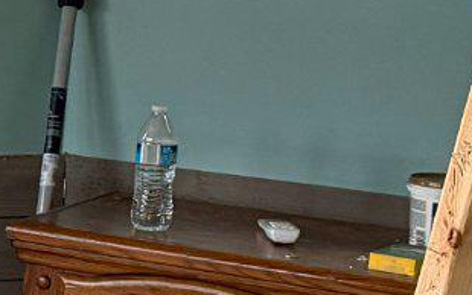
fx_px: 2162
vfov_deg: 7.8
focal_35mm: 168
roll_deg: -3.3
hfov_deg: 11.8
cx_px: -263
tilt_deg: -9.3
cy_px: 160
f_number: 1.78
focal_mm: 6.76
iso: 320
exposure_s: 1/60
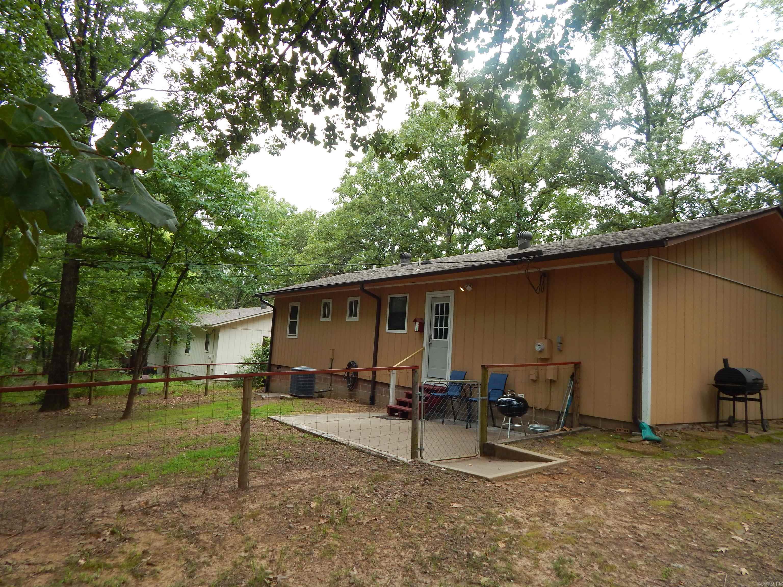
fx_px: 498
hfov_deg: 76.4
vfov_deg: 61.1
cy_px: 294
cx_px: 392
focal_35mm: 22
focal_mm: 4
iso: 125
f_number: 3
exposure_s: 1/250
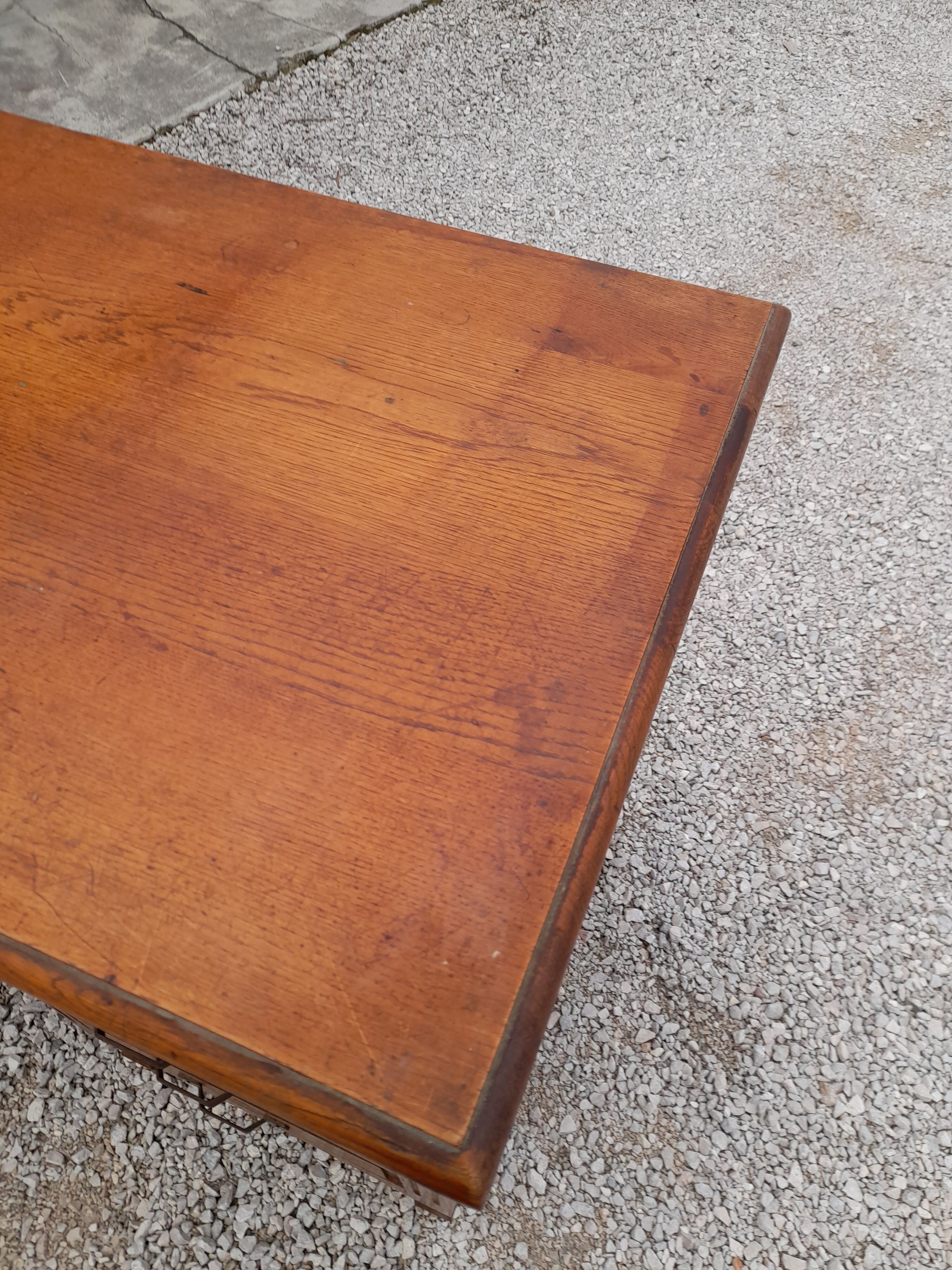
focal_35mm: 25
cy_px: 635
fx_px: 917
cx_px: 476
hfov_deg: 54.9
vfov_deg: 69.4
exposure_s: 1/100
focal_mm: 4.6
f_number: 2
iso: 20
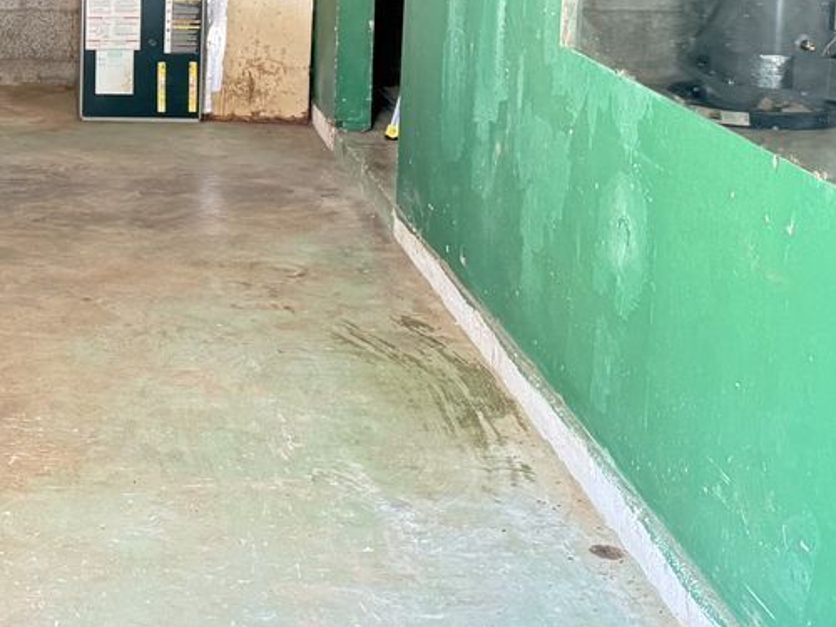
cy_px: 61
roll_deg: -0.4
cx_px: -43
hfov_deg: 25.4
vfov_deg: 20.0
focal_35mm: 72
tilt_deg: -8.3
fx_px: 1739
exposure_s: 1/60
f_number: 1.78
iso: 640
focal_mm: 6.76
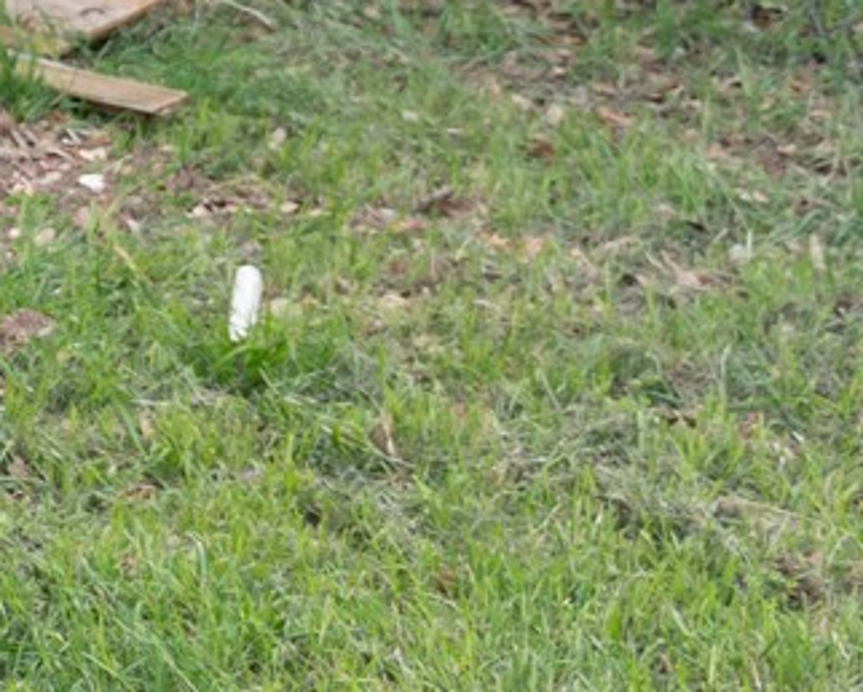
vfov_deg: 7.4
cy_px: -735
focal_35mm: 200
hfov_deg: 8.6
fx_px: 5106
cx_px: -1402
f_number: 2.8
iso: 125
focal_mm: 31.6
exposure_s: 1/320
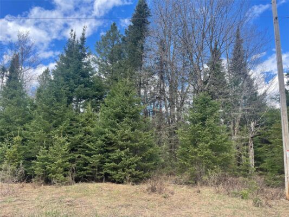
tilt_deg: +11.3
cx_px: 144
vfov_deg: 53.1
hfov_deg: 67.3
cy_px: 108
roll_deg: -1.4
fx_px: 217
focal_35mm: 26
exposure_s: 1/769
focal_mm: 4.2
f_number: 1.6
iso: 32
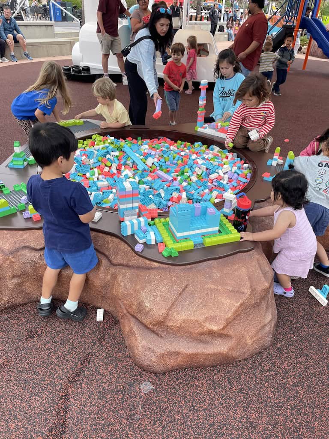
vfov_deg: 67.3
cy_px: 220
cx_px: 164
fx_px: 329
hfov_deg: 53.1
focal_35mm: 26
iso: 32
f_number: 1.6
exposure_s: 1/662
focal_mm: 4.2
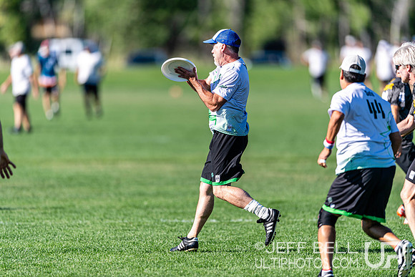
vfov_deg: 3.4
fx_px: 4612
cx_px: 208
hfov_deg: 5.2
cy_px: 138
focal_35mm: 400
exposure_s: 1/1600
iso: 100
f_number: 2.8
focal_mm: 400
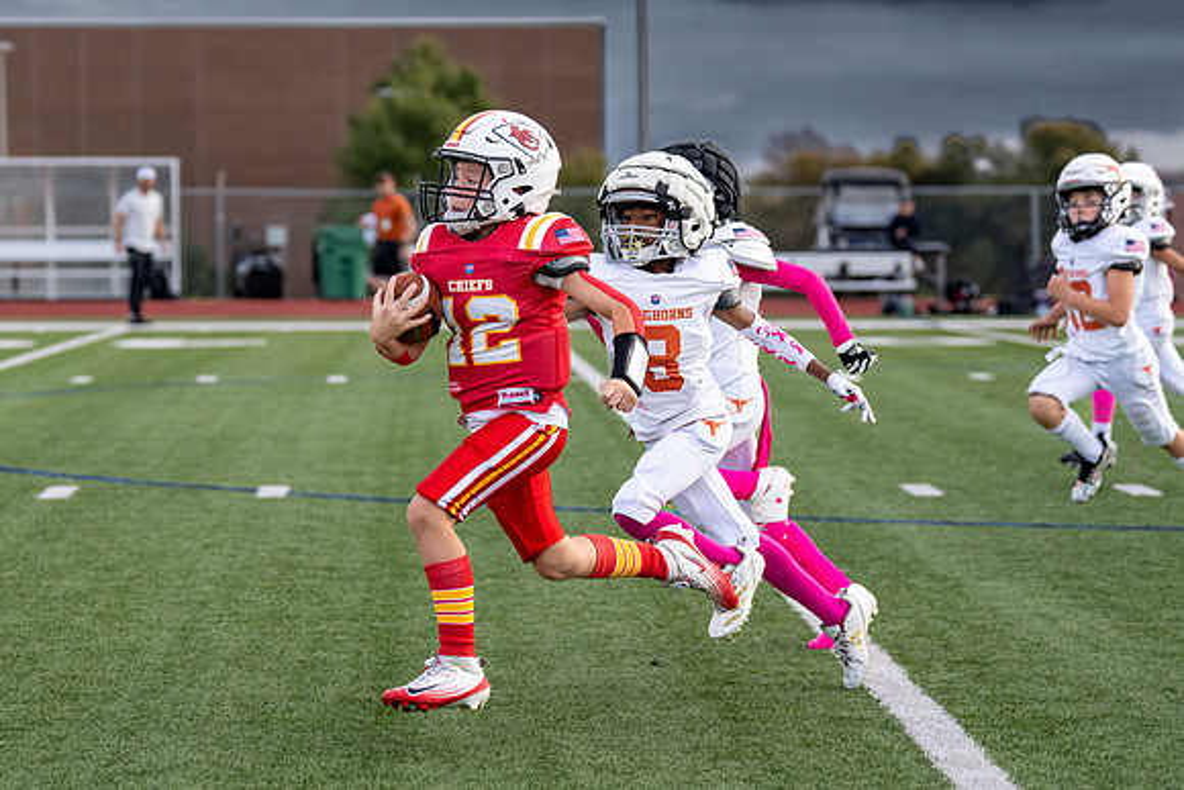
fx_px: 4304
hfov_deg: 15.6
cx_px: 412
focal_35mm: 131
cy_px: 325
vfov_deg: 10.5
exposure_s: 1/2000
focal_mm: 86
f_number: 2.8
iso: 400
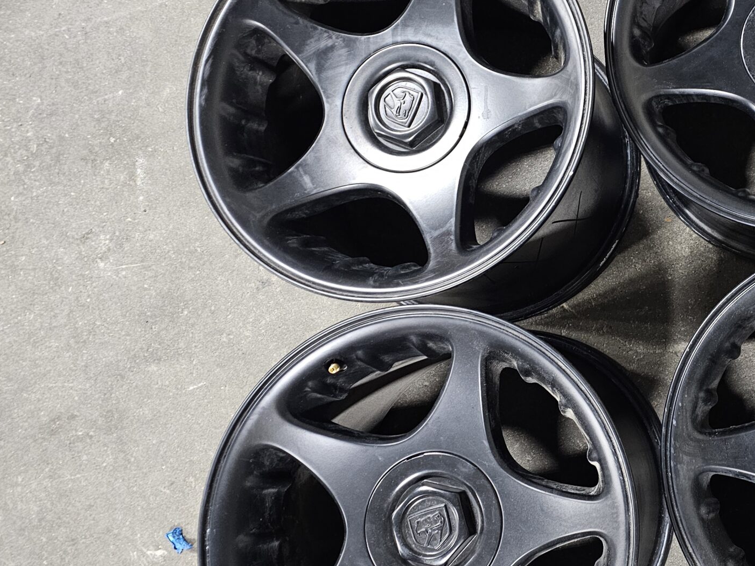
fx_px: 916
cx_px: 641
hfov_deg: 42.1
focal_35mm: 42
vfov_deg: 34.3
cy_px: 290
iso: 500
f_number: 1.7
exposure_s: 1/24
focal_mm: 6.3
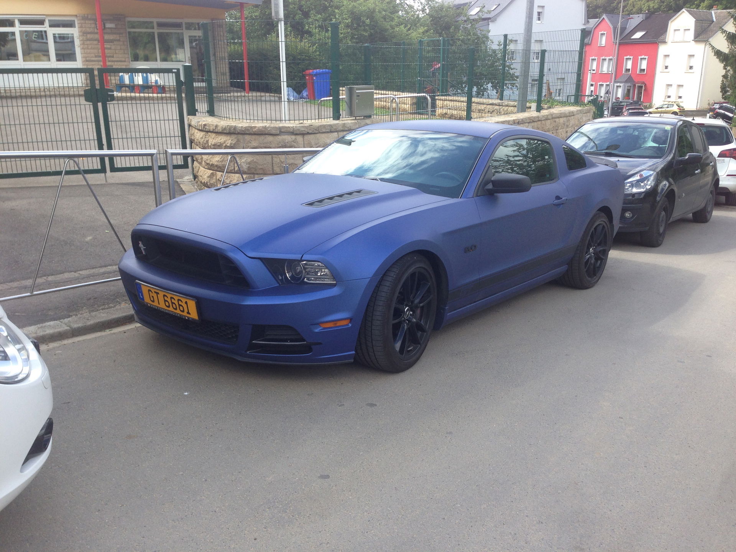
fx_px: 702
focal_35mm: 33
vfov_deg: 42.9
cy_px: 276
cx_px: 368
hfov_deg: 55.4
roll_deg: -1.5
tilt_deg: -19.0
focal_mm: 4.12
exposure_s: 1/379
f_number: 2.4
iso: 50
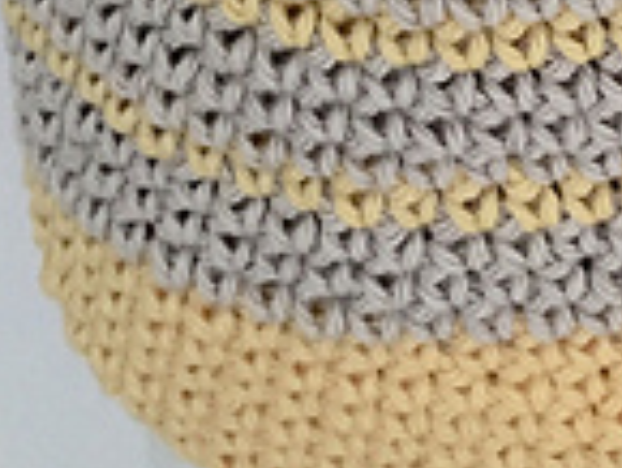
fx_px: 2302
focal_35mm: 128
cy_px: -322
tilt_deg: -30.7
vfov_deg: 11.0
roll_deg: -2.3
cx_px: 819
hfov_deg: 14.7
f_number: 2.2
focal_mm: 4.15
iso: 200
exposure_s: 1/30
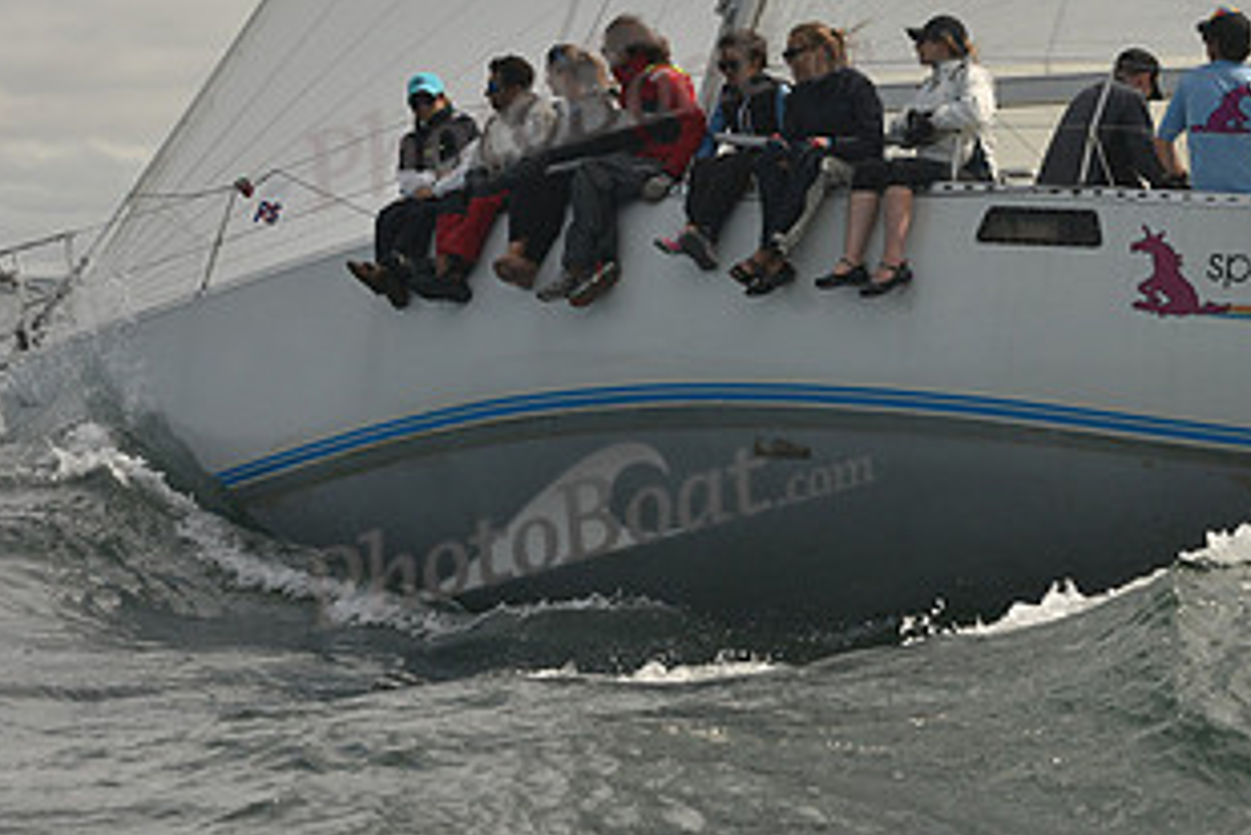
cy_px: 260
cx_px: 1086
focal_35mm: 131
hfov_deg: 15.5
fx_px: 4554
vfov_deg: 10.5
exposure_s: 1/1000
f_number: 6.3
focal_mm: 70
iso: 320
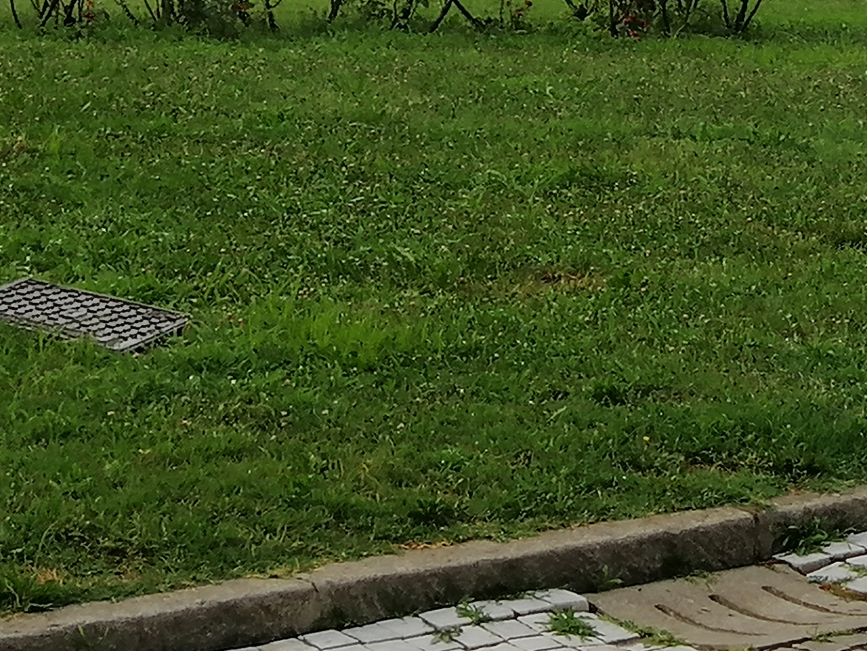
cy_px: -348
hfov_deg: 12.0
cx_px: 1098
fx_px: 4007
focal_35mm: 160
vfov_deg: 9.0
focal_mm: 3.95
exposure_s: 1/128
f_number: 1.8
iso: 50
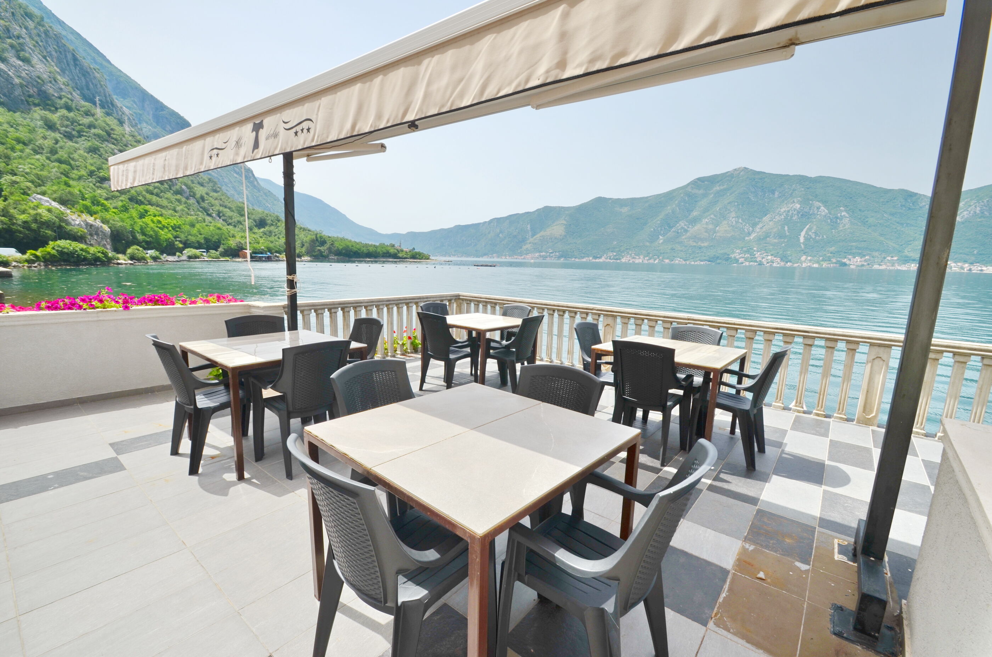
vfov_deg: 77.1
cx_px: 496
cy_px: 328
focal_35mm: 15
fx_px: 413
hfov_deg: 100.5
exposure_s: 1/250
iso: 100
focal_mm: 10
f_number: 8
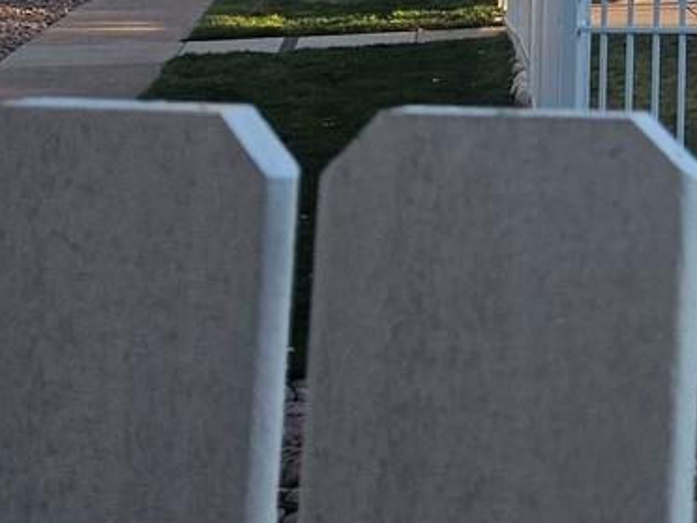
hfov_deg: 16.3
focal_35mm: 99
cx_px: 1302
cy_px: -317
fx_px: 1993
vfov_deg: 13.8
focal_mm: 6.3
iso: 16
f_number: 1.7
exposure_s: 1/180
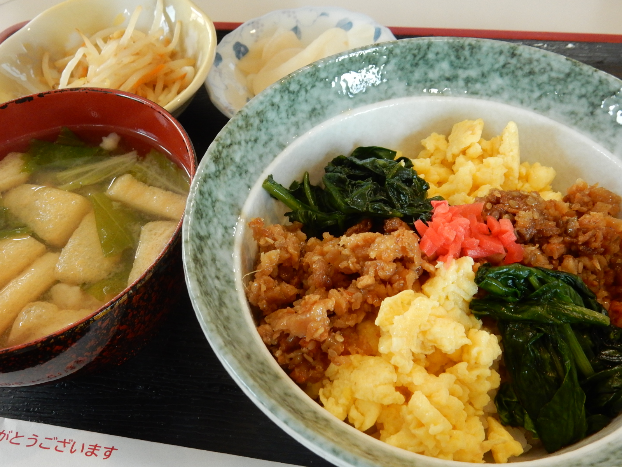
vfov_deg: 39.7
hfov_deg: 51.4
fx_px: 647
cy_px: 234
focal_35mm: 36
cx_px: 311
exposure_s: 1/40
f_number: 4
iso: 400
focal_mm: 6.4
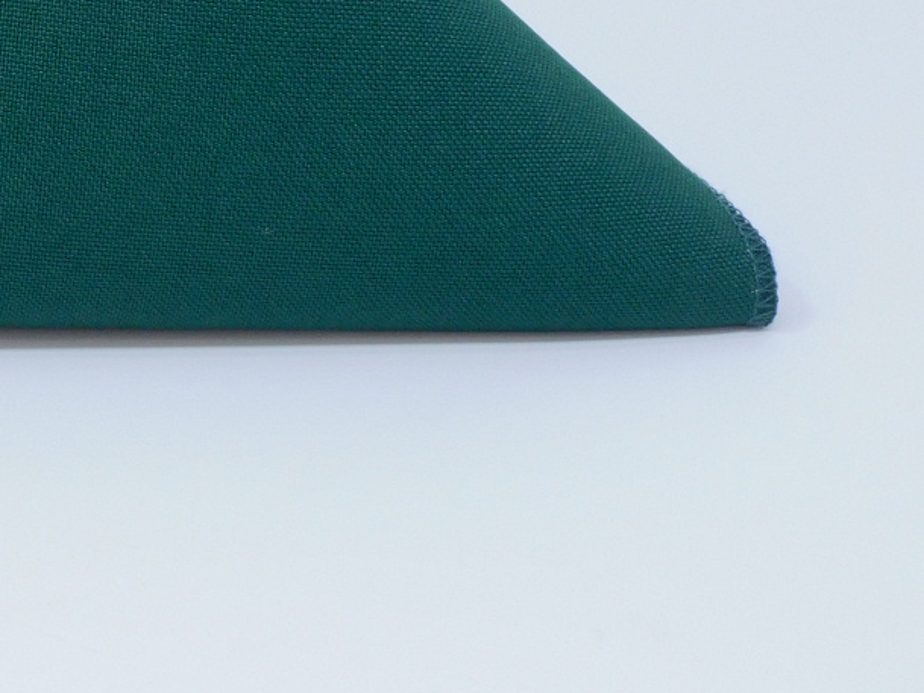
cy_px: -14
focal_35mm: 130
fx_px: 3471
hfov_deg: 14.8
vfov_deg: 11.3
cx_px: -74
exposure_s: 1/50
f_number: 4
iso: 125
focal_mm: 9.9
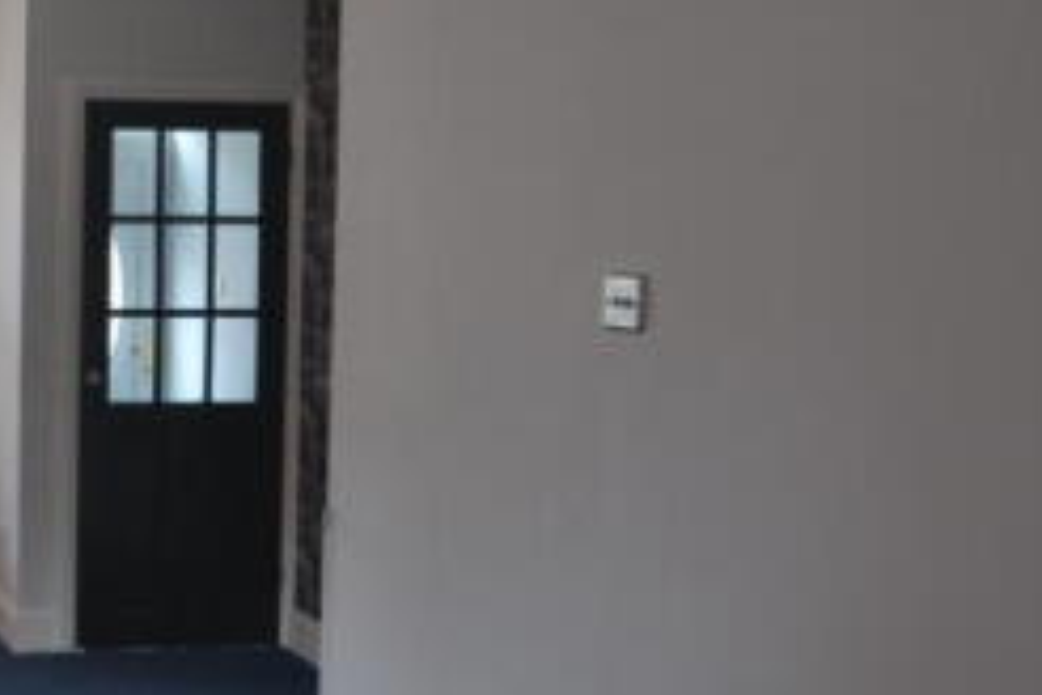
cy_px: 265
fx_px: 1389
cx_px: -188
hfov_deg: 33.8
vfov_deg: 28.0
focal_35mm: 48
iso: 400
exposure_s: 1/80
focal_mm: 12
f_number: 4
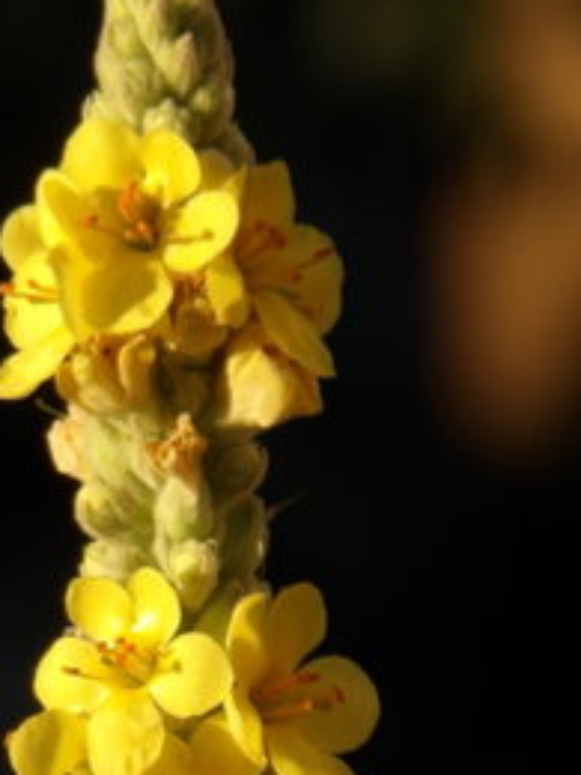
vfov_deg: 2.8
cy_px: 598
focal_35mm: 696
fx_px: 15576
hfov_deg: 2.1
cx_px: 122
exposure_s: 1/364
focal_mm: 61
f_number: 4.7
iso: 100
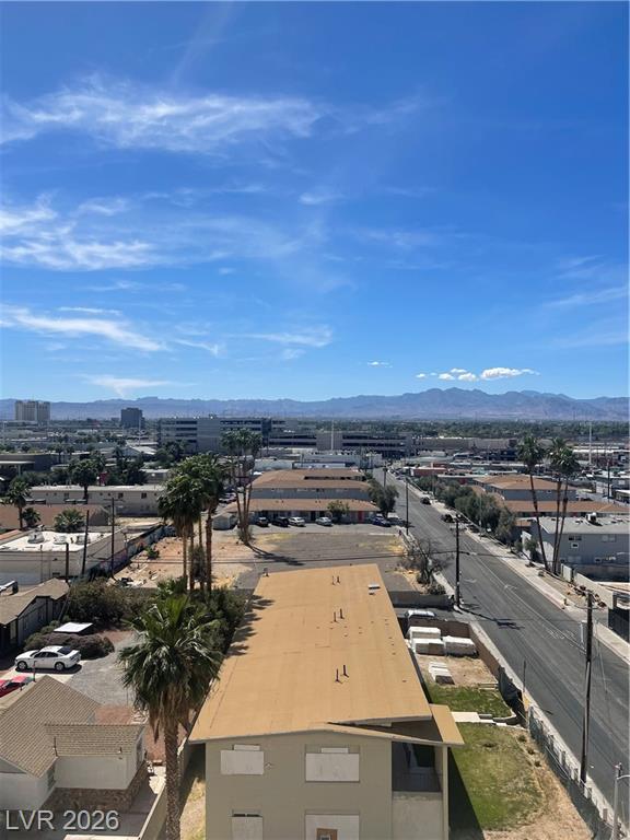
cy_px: 420
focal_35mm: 25
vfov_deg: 69.4
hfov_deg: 54.9
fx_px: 607
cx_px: 315
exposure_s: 1/5618
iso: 32
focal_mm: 5.1
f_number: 1.6
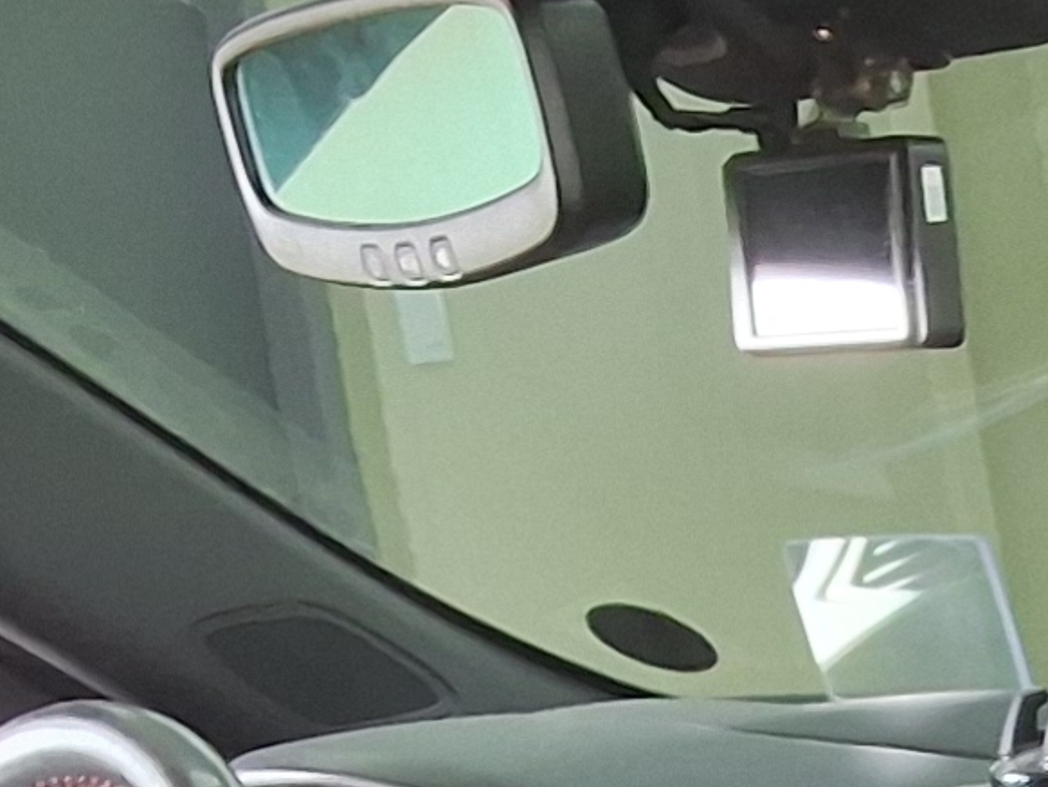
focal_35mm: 157
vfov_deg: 8.6
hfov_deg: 11.7
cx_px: 1871
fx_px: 4755
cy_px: 1943
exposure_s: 1/60
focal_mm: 2.91
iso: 64
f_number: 1.9
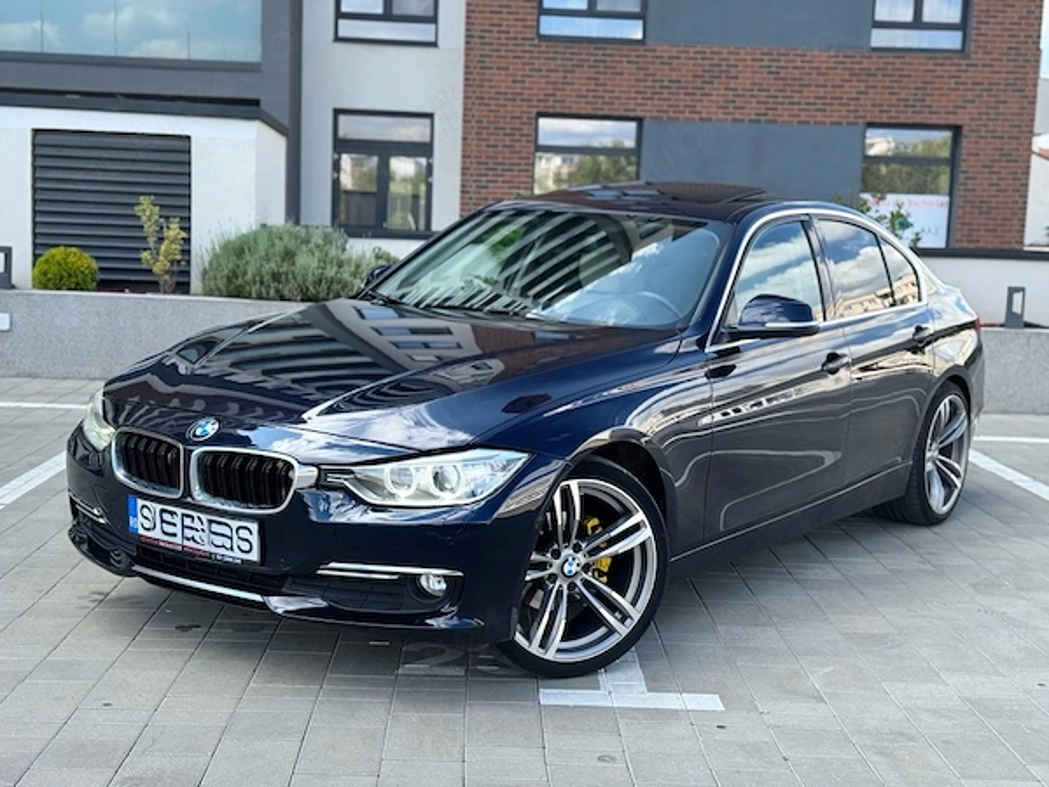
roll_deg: -1.9
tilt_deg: -7.4
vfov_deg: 30.3
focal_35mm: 48
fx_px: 1455
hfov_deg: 39.7
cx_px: 524
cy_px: 394
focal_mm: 6.76
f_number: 1.78
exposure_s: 1/913
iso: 64
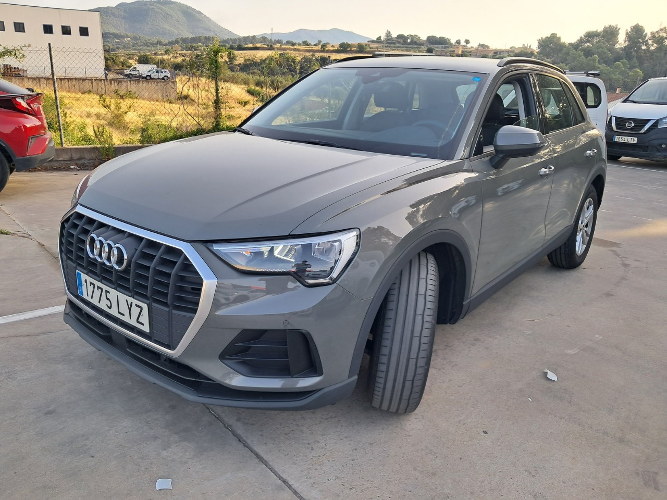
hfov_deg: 65.3
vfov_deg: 51.4
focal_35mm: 27
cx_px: 334
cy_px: 250
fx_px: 520
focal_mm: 4
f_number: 1.8
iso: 50
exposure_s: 1/186
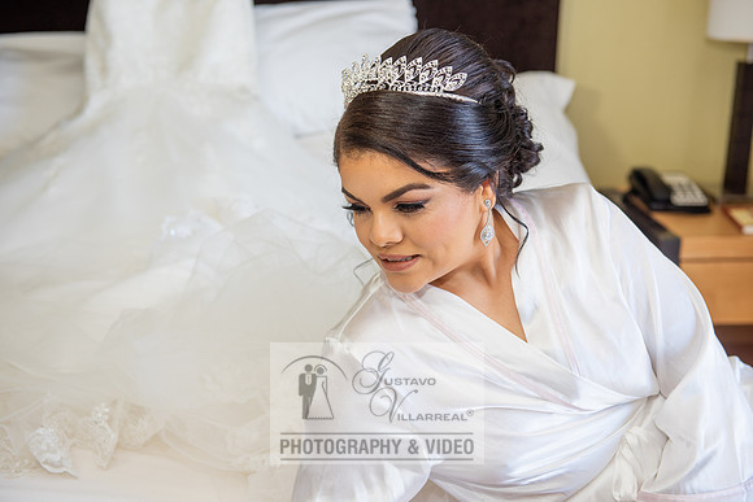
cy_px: 251
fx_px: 1151
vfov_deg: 24.6
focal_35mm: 55
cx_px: 376
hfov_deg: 36.2
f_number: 4
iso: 320
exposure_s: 1/125
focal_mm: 55
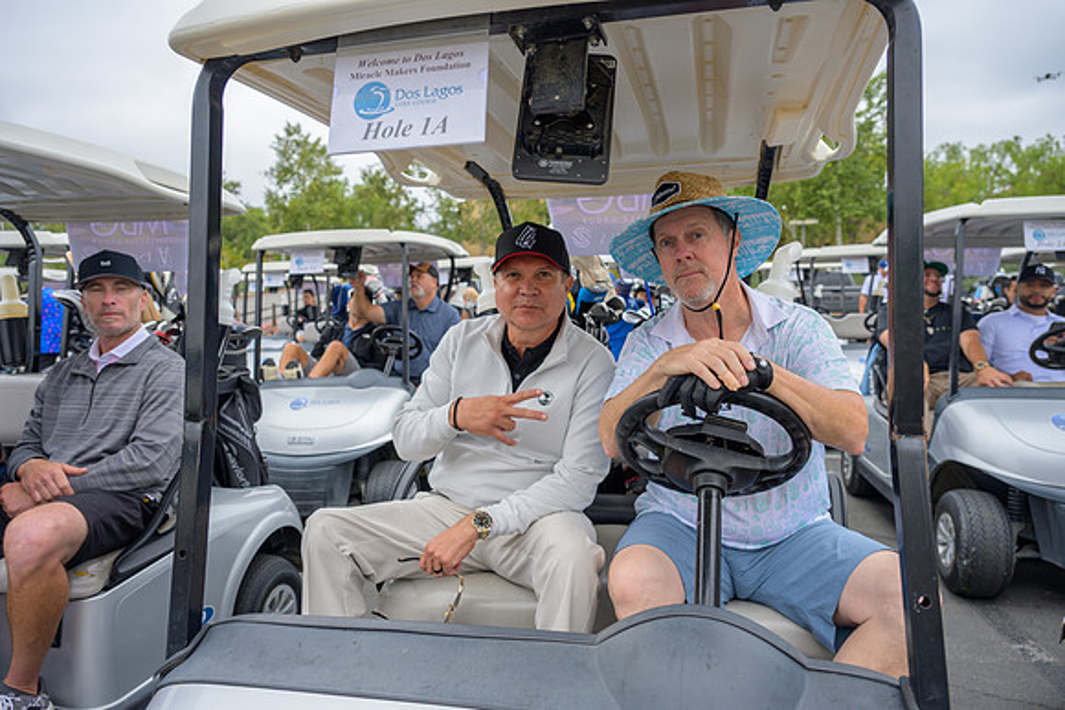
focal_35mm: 26
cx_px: 532
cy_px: 355
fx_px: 769
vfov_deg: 49.6
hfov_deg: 69.4
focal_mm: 26
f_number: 4
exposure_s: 1/200
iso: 100
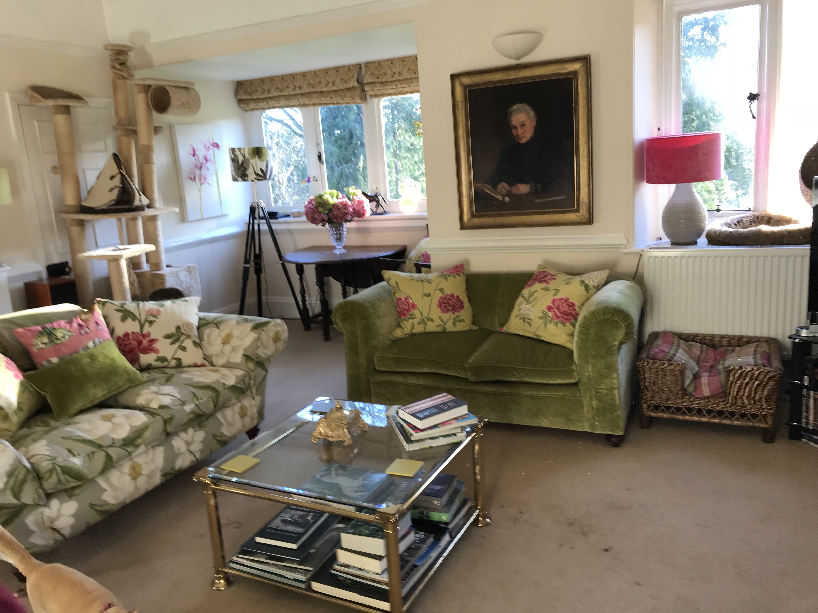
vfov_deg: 49.7
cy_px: 306
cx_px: 409
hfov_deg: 63.4
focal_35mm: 28
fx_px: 662
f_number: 1.8
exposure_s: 1/50
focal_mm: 3.99
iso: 32
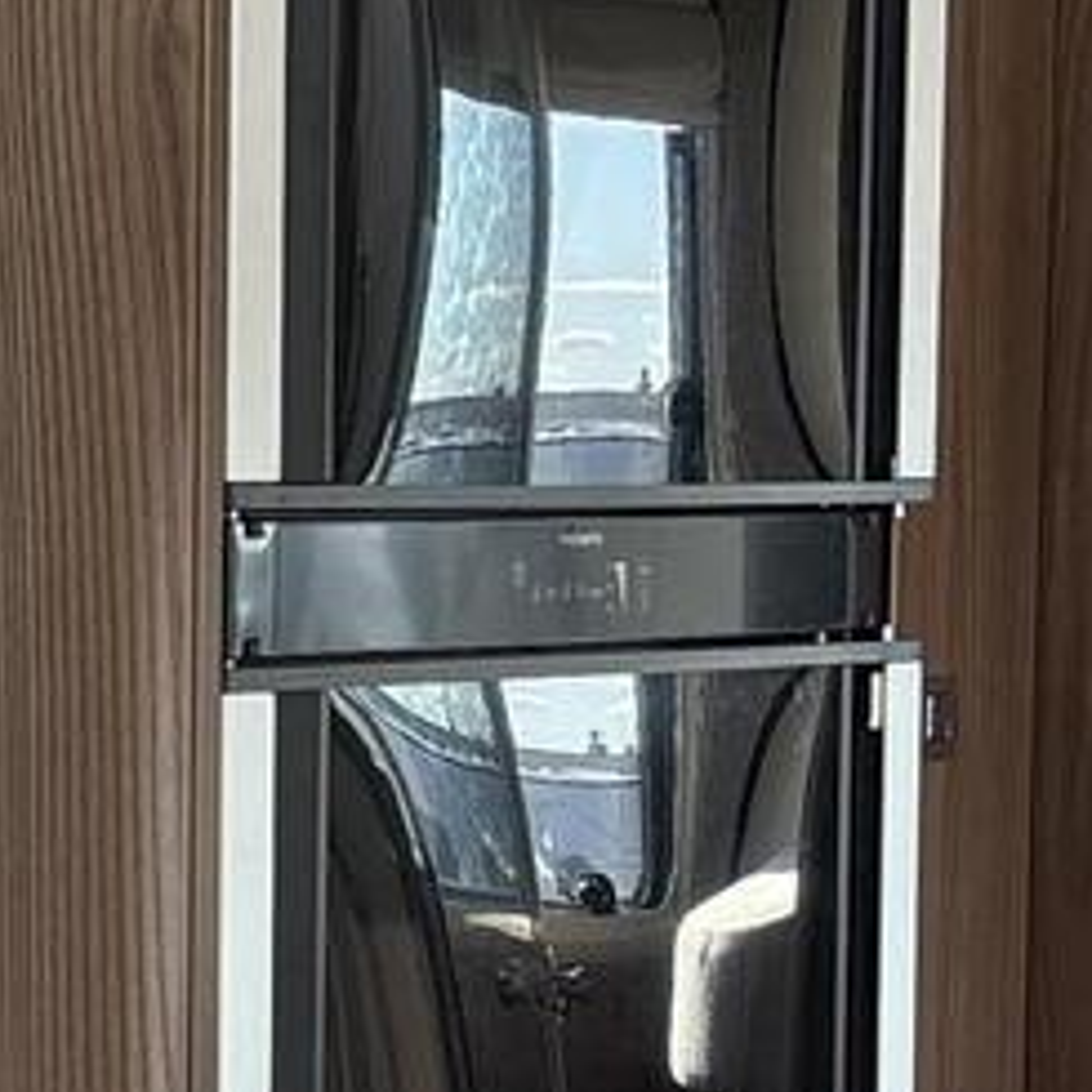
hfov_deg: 11.0
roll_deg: +0.5
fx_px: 4818
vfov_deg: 12.8
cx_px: -1462
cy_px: 998
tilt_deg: -4.0
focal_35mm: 135
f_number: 1.6
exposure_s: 1/121
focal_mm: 5.96
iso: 50
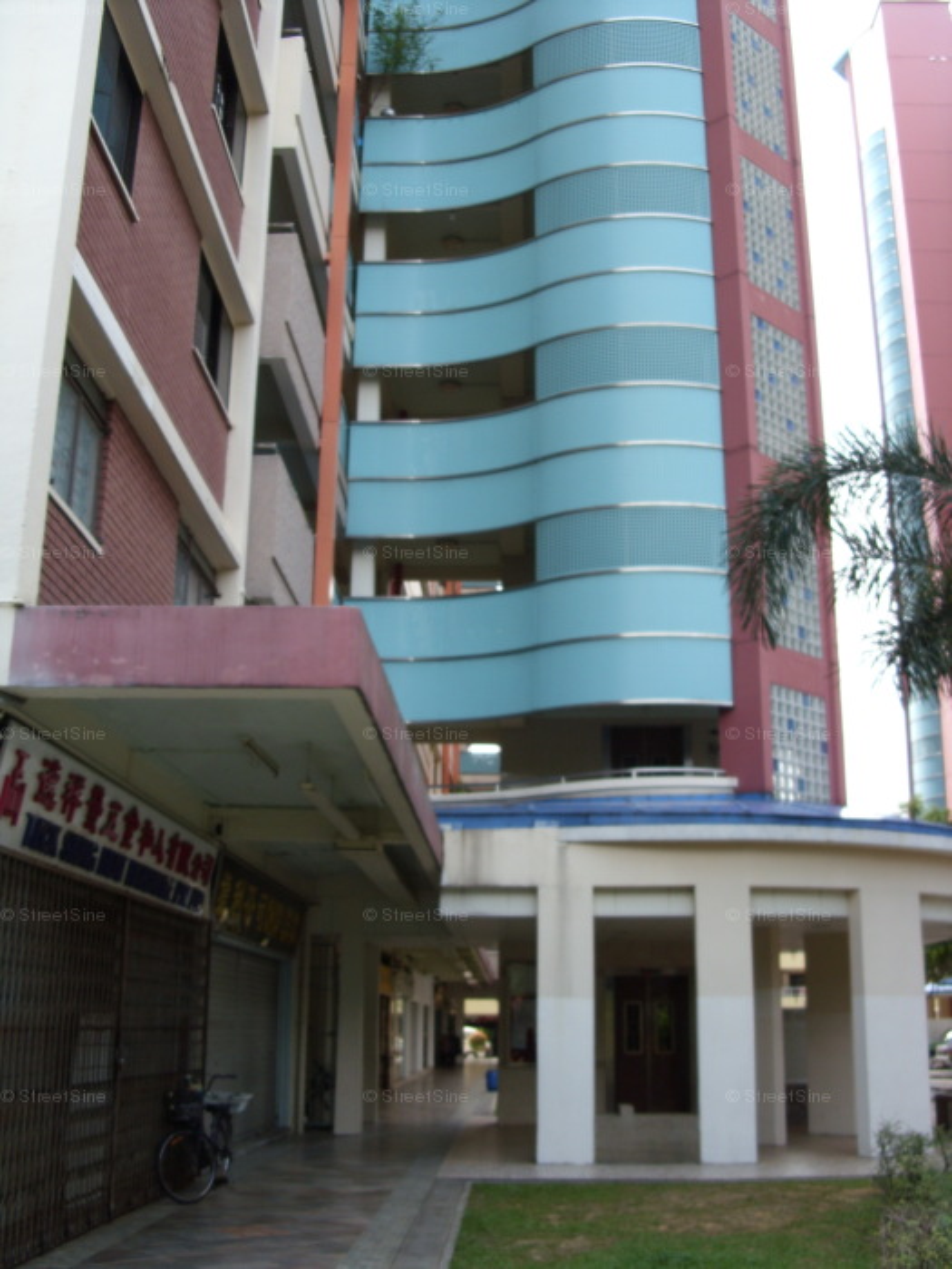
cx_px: 476
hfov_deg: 37.7
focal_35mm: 38
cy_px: 634
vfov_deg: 49.0
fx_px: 1393
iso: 50
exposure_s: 1/250
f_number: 2.8
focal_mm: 6.3
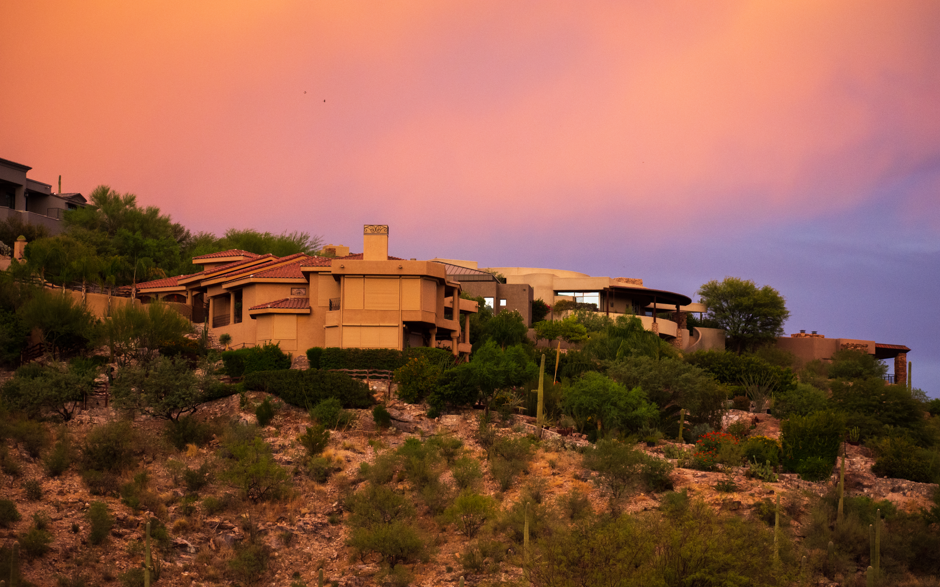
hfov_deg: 15.1
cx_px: 470
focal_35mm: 138
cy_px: 312
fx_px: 3535
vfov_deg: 9.5
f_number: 4.8
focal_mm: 90
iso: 800
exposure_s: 1/320
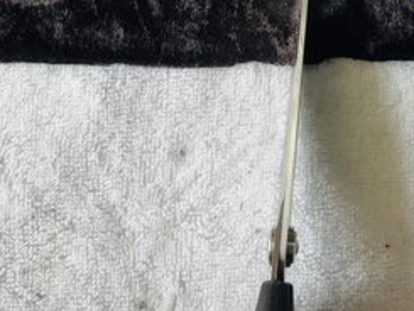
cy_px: -42
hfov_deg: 16.9
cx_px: 277
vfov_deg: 12.5
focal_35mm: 116
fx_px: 1388
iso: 50
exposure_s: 1/60
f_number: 1.78
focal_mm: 6.76
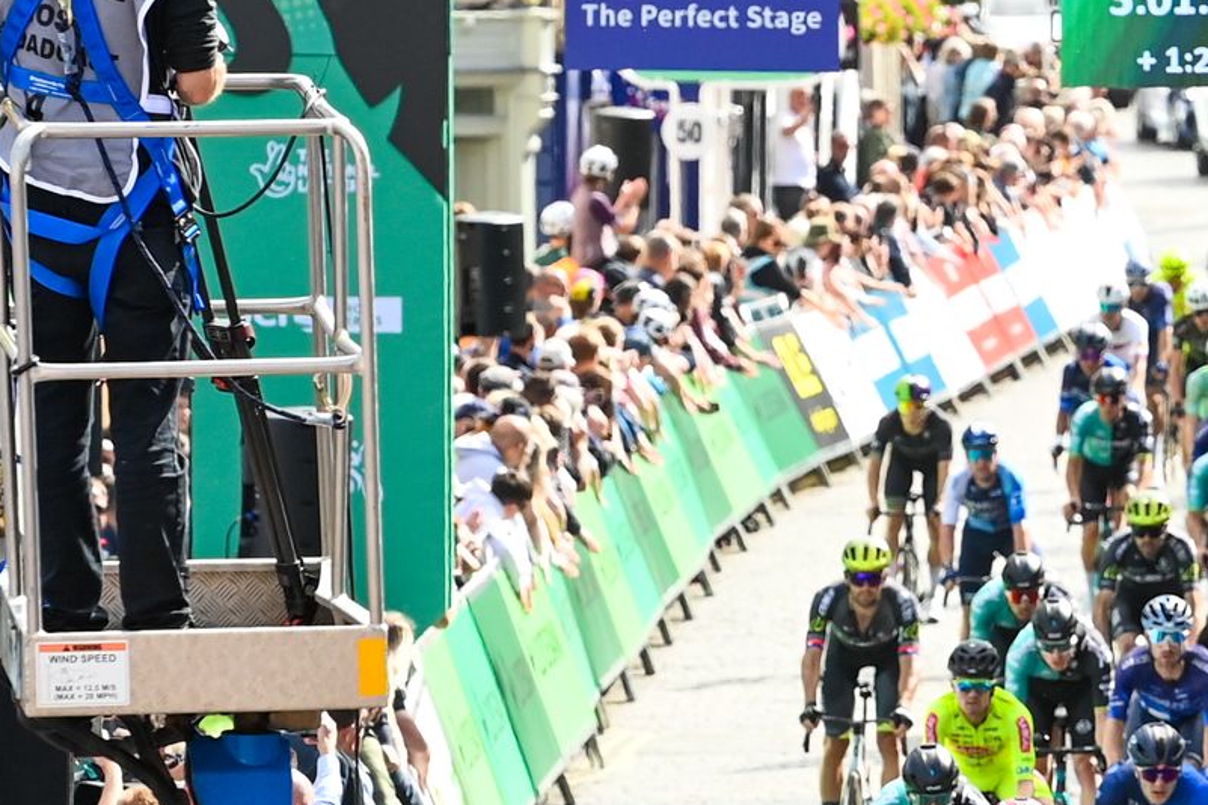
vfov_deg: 2.5
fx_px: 18219
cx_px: 1244
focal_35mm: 543
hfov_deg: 3.8
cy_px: 748
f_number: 6.3
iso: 1000
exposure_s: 1/2000
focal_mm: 170
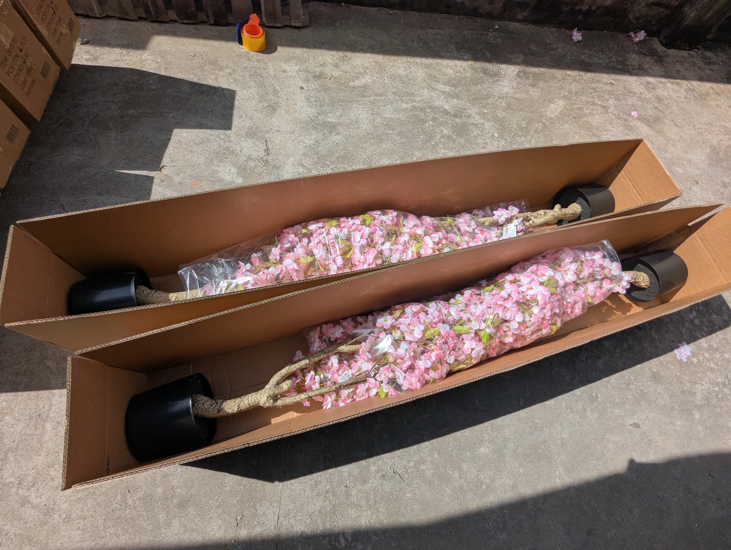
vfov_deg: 78.2
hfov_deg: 94.4
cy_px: 275
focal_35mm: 16
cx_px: 366
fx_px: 338
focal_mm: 2.35
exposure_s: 1/3175
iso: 49
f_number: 2.2
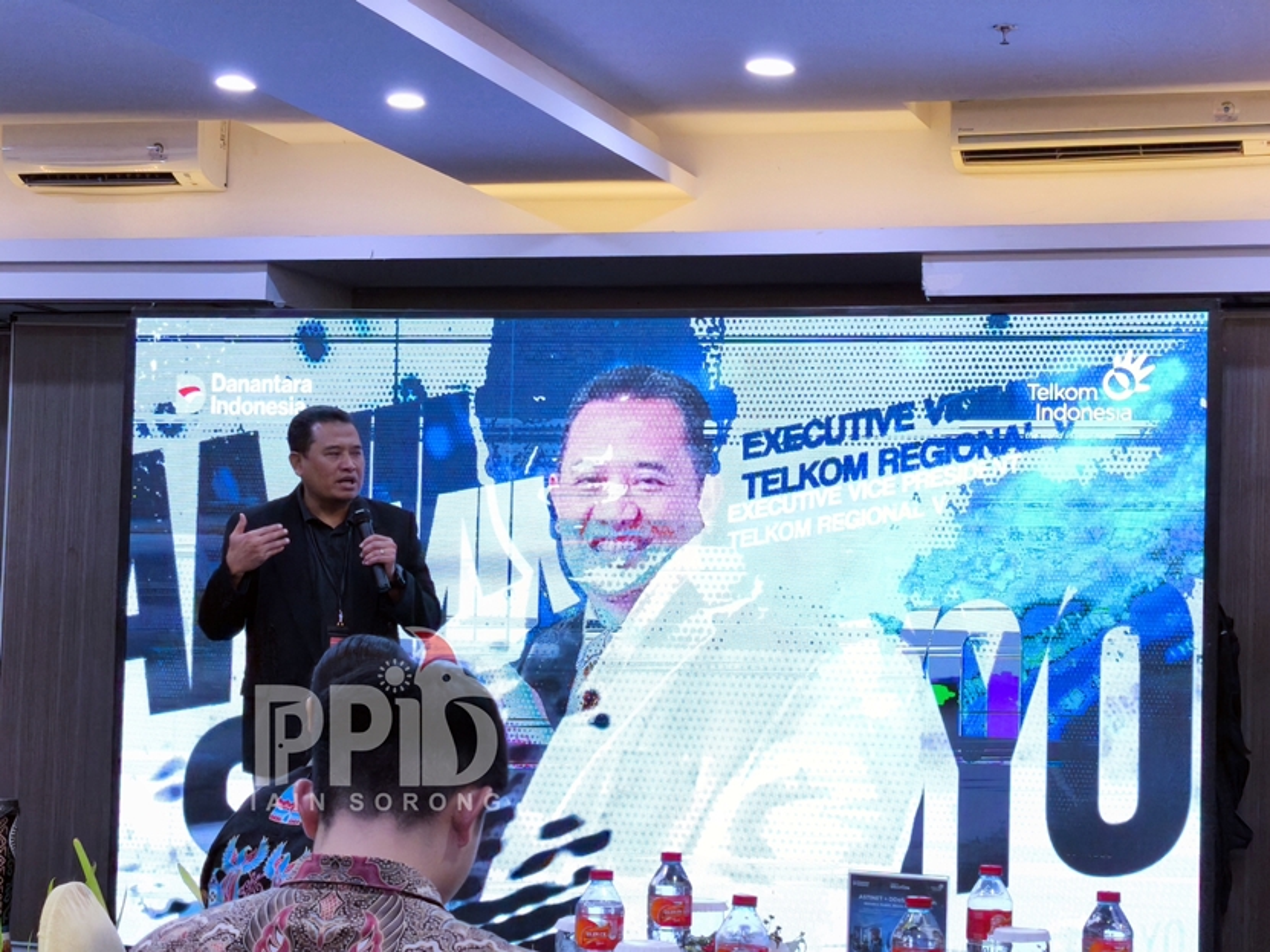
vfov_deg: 31.5
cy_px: 476
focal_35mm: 46
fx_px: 1687
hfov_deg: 41.2
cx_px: 635
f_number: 1.6
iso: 250
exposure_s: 1/100
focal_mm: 6.57
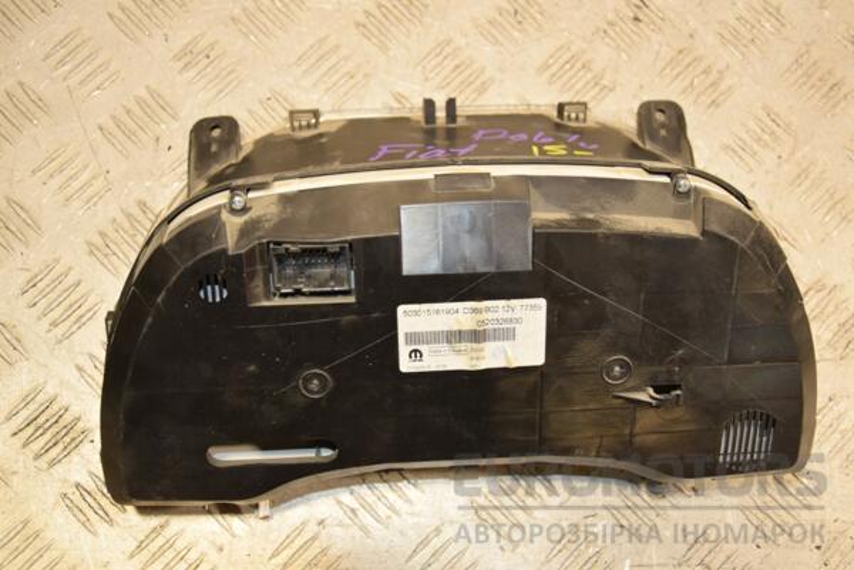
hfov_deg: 43.6
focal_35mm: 45
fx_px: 1067
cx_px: 427
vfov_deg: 29.9
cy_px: 285
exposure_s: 1/160
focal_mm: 30
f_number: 5
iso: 800
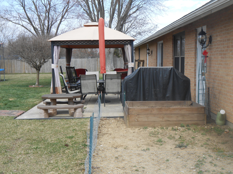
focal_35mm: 44
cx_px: 116
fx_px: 296
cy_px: 87
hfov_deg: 42.9
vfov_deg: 32.9
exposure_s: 1/250
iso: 80
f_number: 4.5
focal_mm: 7.8
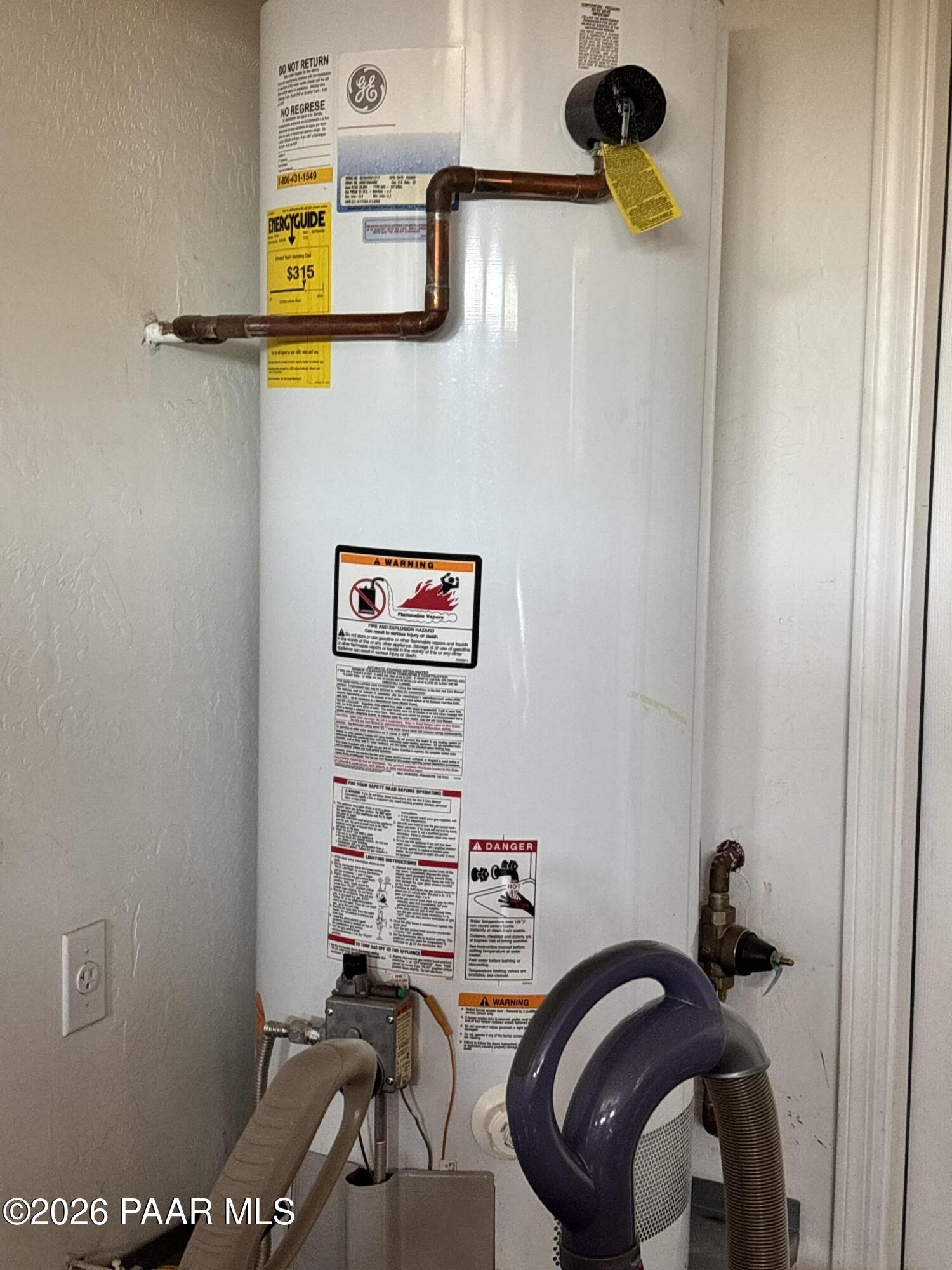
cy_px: 635
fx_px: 1907
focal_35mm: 52
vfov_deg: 36.8
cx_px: 476
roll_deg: -0.3
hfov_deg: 28.0
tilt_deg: -3.5
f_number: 1.6
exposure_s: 1/60
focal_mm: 5.96
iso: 100
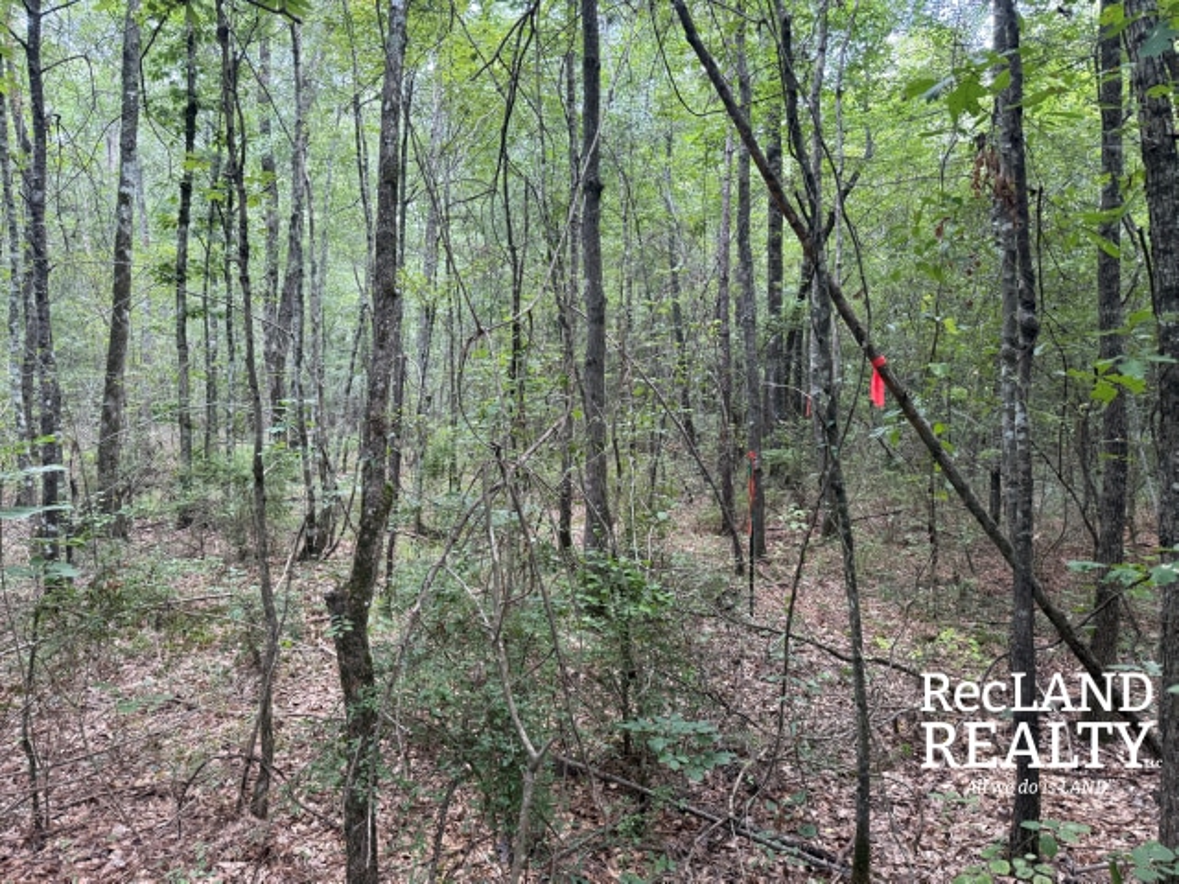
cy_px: 442
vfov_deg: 56.8
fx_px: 817
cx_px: 590
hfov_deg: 71.6
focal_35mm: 24
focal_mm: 6.76
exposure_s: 1/121
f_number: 1.78
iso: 200
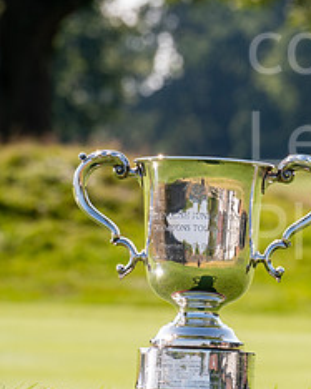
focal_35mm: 465
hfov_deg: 3.3
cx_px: 467
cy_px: 155
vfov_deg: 4.2
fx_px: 5354
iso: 250
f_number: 11
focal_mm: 200
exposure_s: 1/250
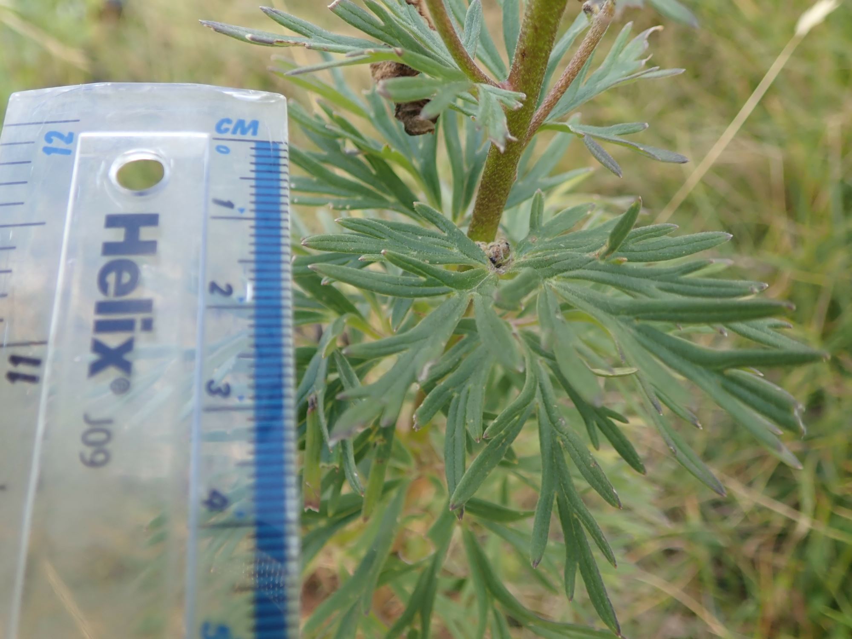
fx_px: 738
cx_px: 426
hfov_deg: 60.0
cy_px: 320
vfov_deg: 46.8
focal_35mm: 30
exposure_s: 1/125
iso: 100
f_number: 2.3
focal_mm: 5.5
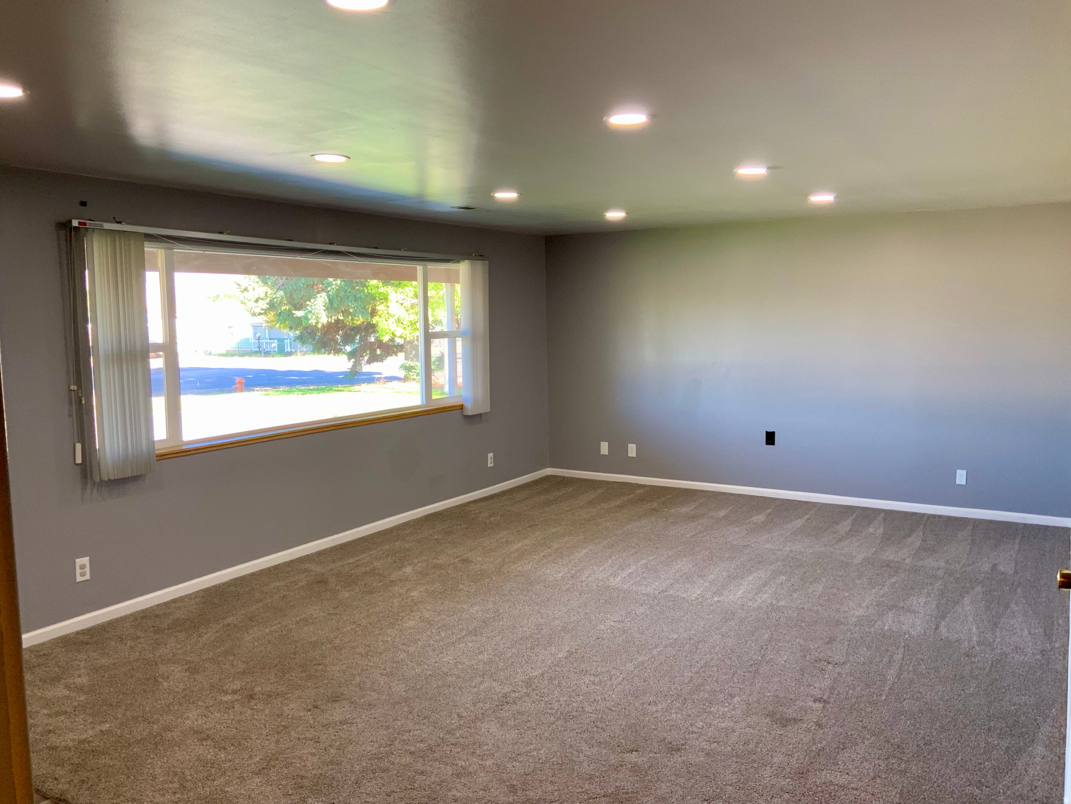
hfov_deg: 61.7
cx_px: 536
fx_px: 897
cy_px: 402
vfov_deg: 48.2
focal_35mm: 29
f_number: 1.8
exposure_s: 1/60
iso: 40
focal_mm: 3
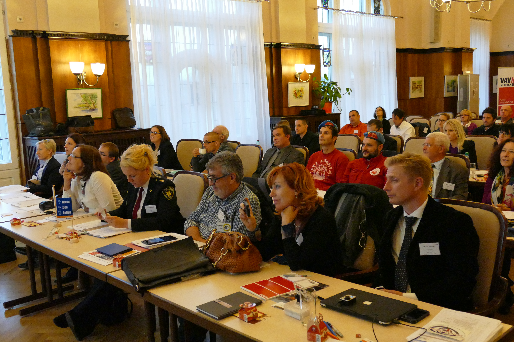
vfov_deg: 35.1
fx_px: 543
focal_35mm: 38
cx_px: 257
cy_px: 171
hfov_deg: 50.7
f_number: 3.1
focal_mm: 13.7
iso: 3200
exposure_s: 1/125
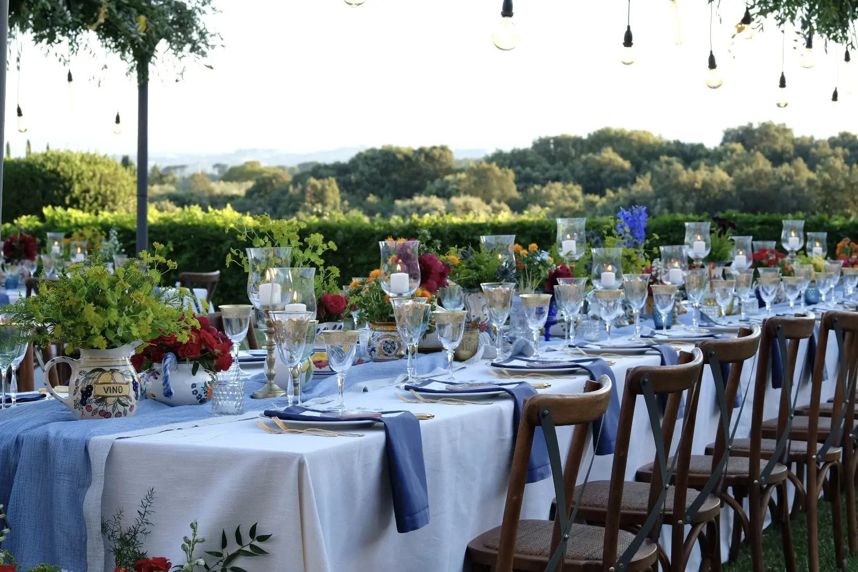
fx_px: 1788
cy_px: 286
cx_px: 429
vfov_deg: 18.2
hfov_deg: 27.0
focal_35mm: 75
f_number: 7.1
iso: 640
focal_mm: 50
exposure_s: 1/250
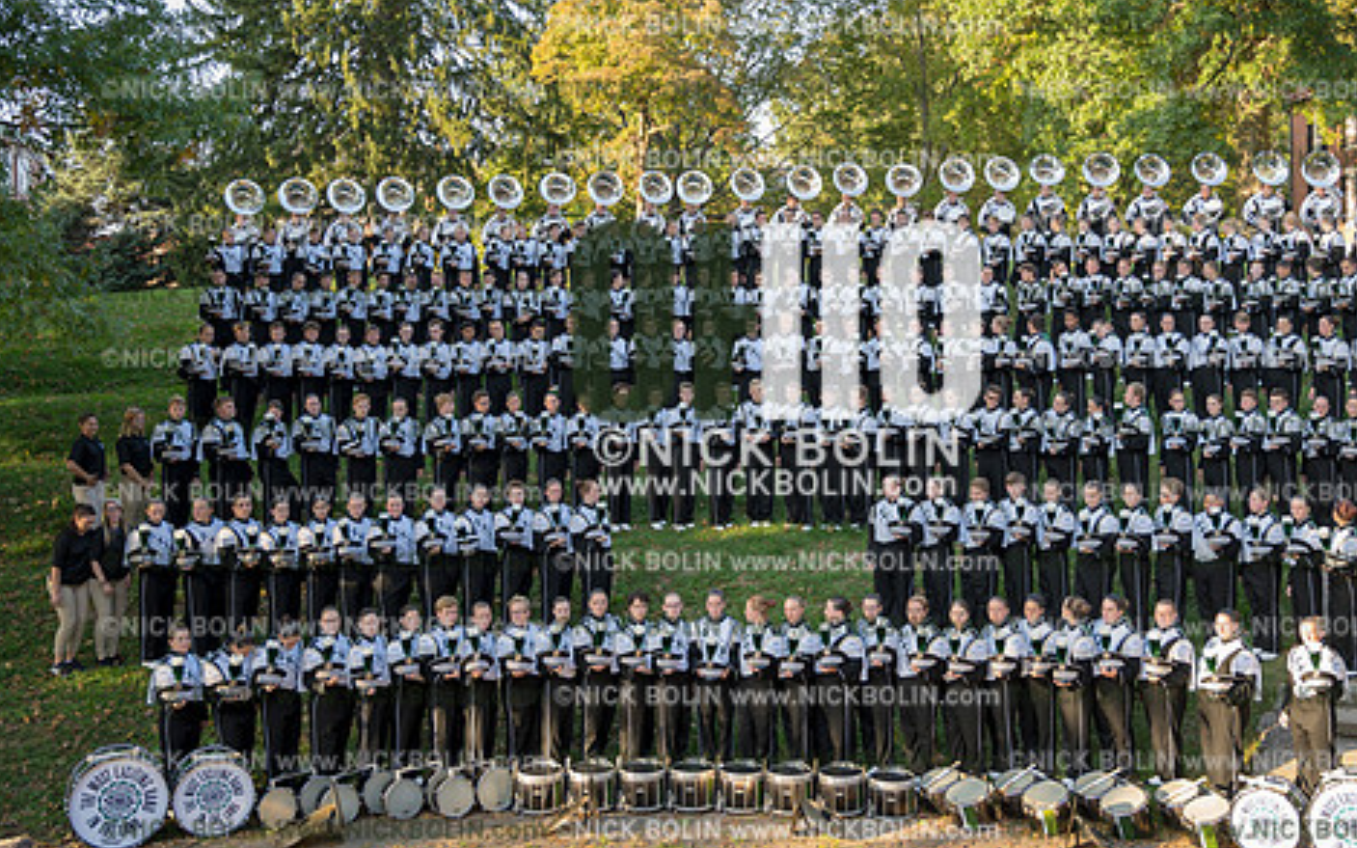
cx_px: 775
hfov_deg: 48.1
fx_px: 1516
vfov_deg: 31.2
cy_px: 360
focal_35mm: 41
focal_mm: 32.5
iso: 125
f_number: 4
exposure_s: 1/100
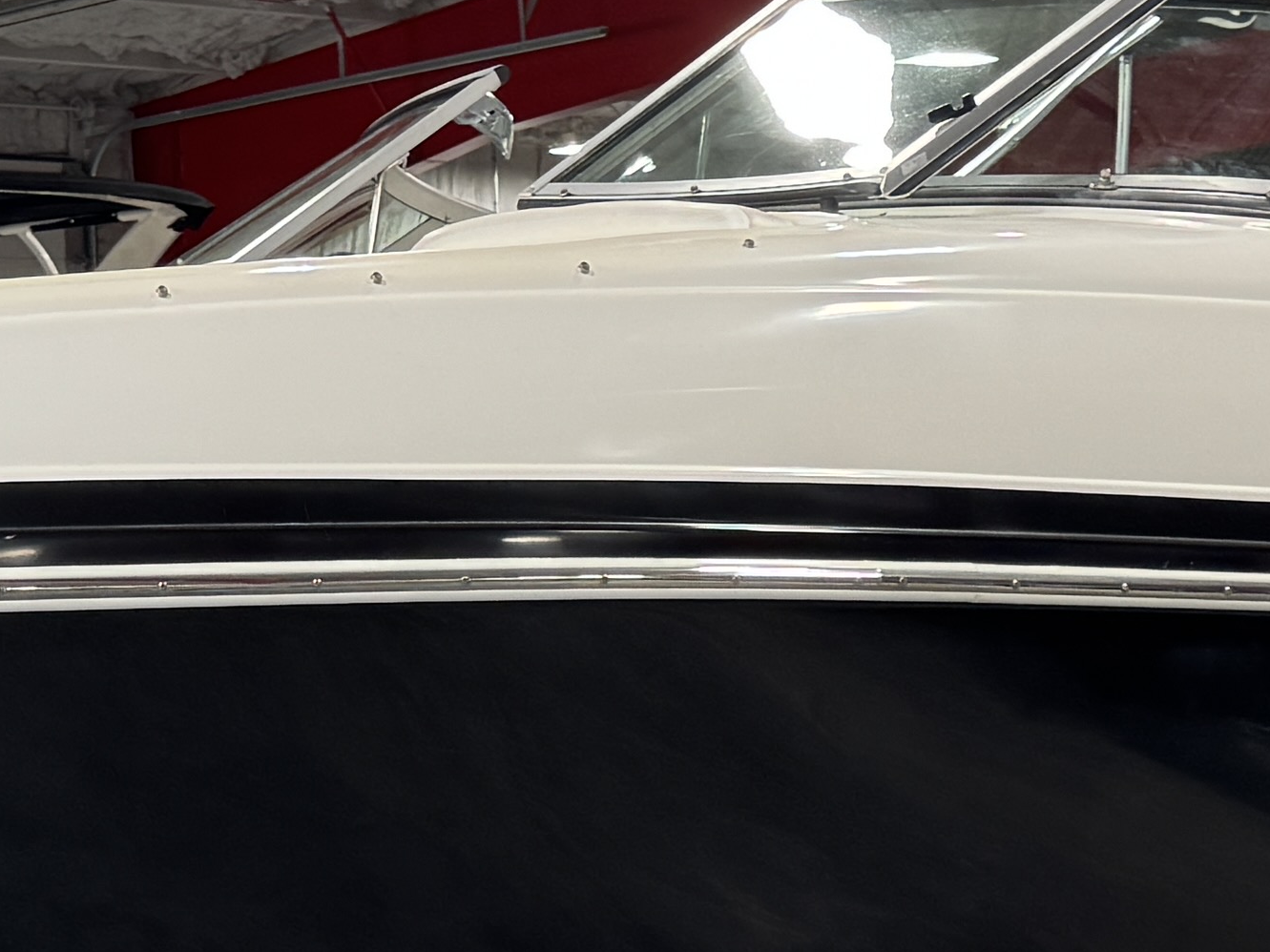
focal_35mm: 103
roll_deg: +2.1
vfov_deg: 14.4
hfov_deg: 19.0
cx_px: 380
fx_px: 3779
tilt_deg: -0.7
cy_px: 573
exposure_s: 1/120
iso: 200
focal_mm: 6.76
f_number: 1.78
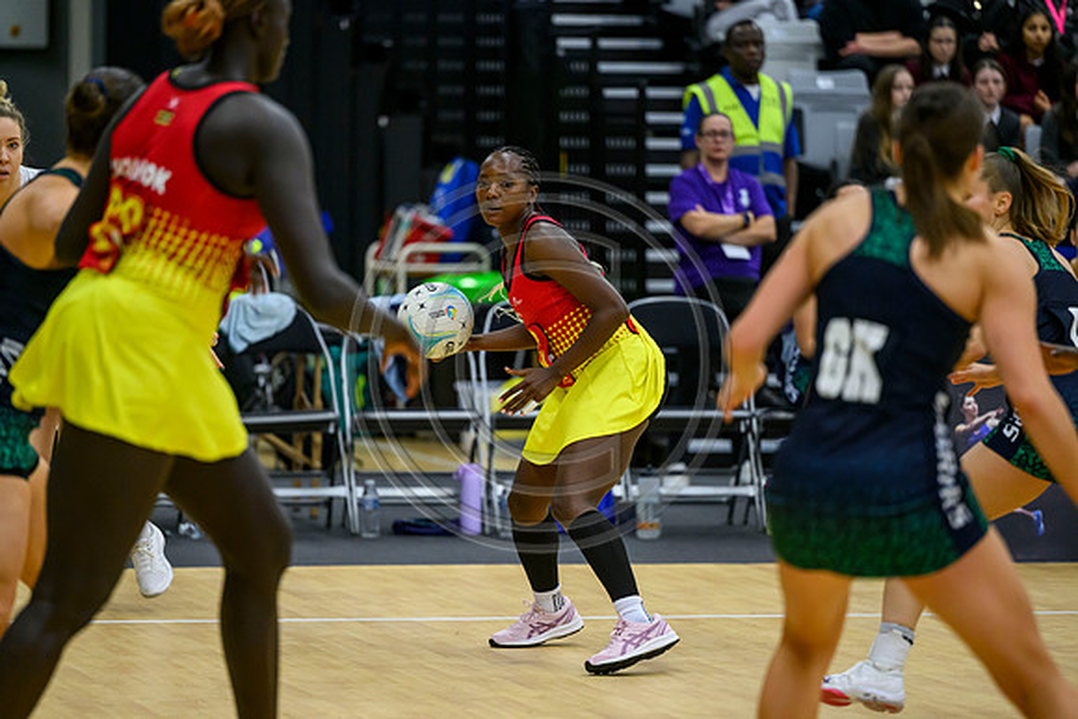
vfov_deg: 6.9
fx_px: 5990
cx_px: 539
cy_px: 360
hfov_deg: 10.3
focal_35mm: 200
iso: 3200
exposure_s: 1/1000
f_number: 2.8
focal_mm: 200
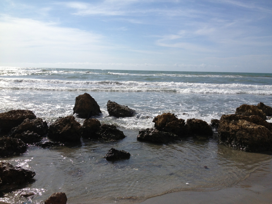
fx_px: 275
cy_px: 102
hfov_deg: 52.6
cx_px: 136
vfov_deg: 40.7
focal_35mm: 35
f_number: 2.4
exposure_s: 1/3460
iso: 50
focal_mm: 4.28
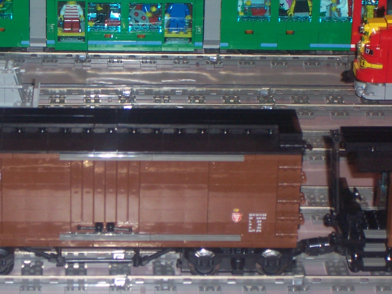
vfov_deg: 9.3
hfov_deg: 12.4
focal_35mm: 159
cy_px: 148
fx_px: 1800
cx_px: 125
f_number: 4.6
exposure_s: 1/90
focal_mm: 16.8
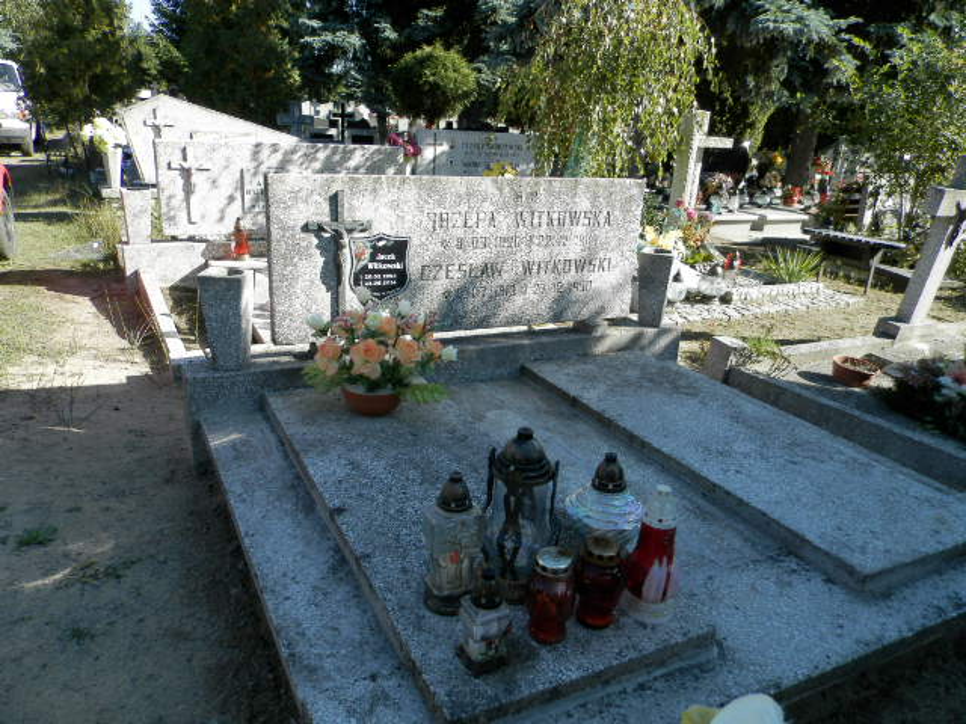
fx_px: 698
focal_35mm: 25
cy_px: 362
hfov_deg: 69.4
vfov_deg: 54.9
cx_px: 483
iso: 80
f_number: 3.1
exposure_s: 1/400
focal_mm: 4.5
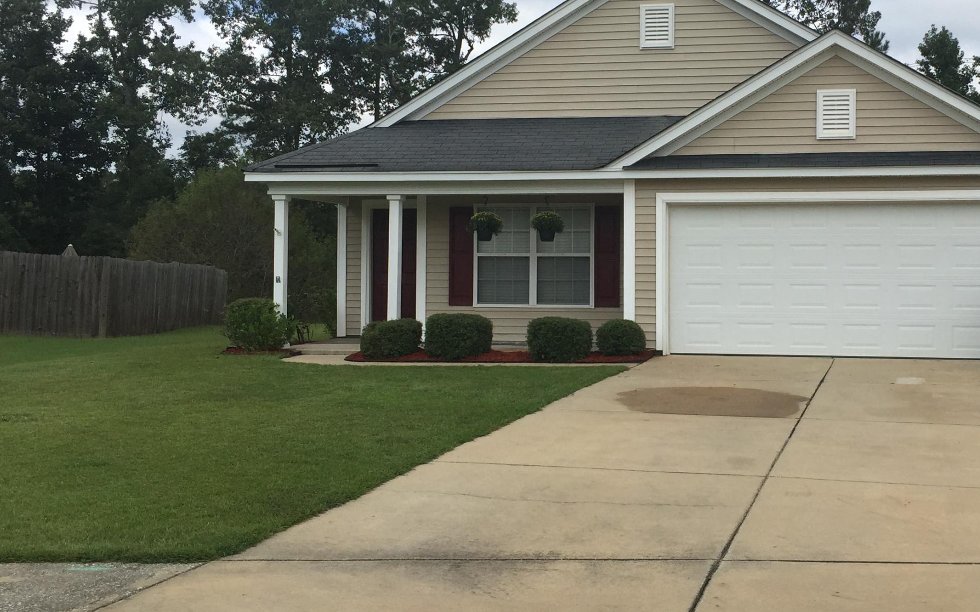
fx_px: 1255
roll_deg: -1.9
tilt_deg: +1.6
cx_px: 645
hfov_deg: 42.1
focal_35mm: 47
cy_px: 273
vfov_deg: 27.4
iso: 32
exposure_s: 1/2083
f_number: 2.2
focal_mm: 4.15
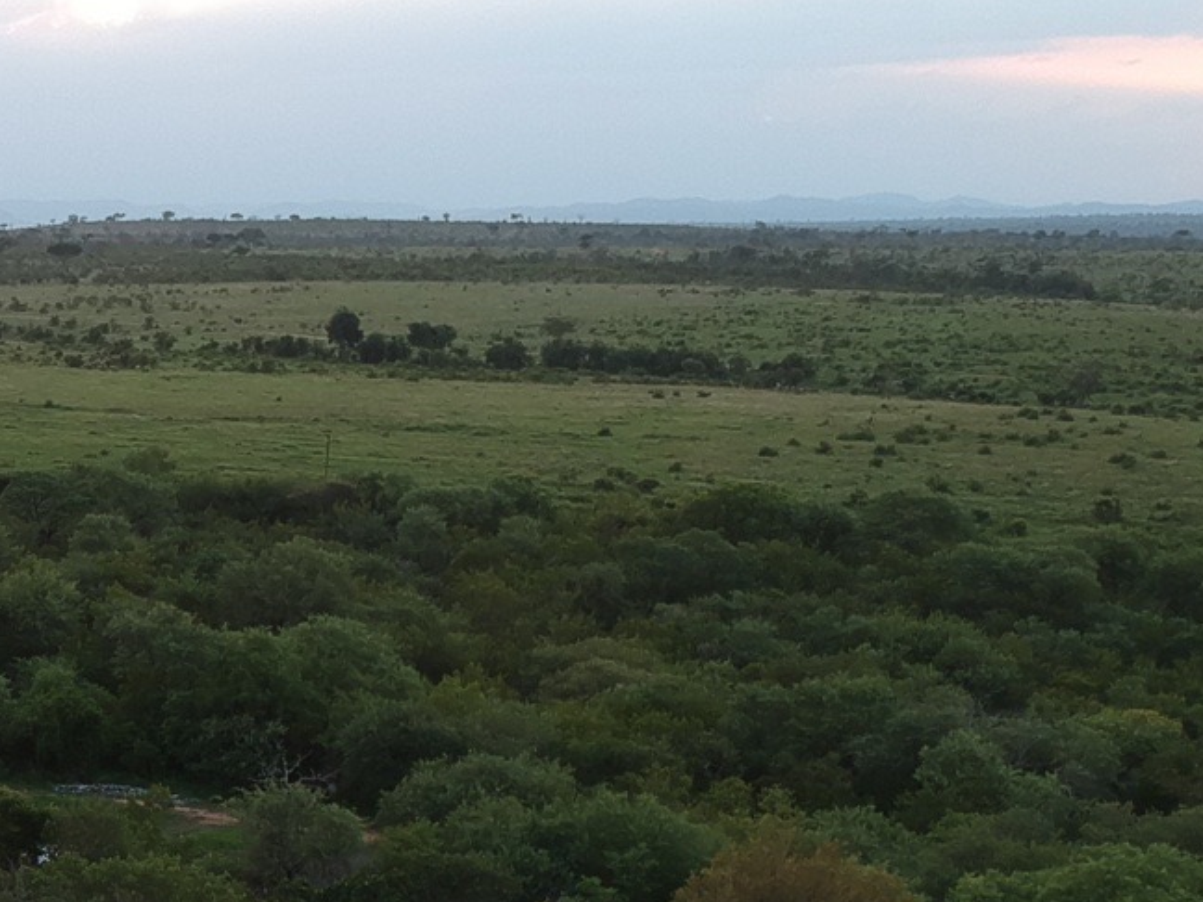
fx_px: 2745
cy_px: 843
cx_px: -215
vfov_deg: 18.3
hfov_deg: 22.8
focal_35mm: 79
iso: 100
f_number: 2.6
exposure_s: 1/160
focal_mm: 4.49
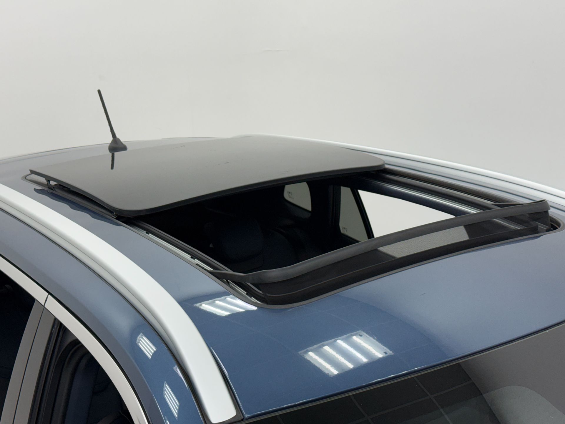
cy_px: 212
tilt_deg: -14.5
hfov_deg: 39.7
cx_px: 282
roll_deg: +2.2
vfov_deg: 30.3
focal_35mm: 48
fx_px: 783
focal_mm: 6.76
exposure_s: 1/120
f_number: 1.78
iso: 80
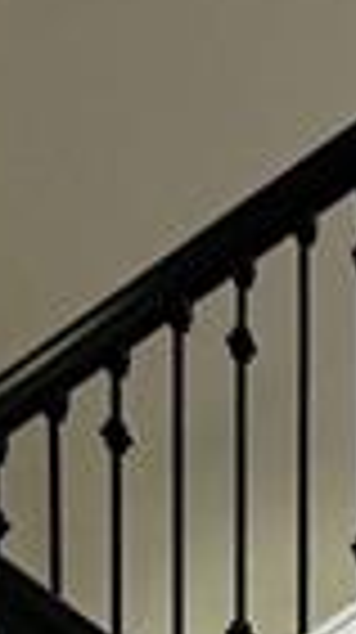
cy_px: 1192
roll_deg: -1.6
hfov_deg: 13.0
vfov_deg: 18.7
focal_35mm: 83
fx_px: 1397
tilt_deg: -2.4
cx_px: 658
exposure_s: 1/50
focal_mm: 2.22
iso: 640
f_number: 2.2
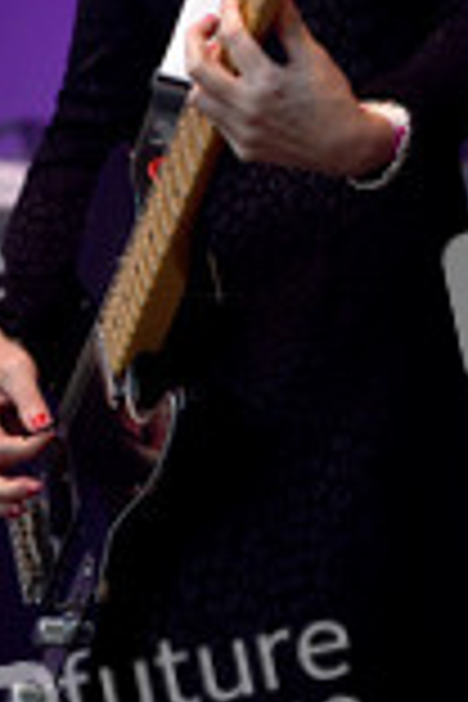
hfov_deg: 2.9
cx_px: 266
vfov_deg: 4.4
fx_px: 9223
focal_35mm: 473
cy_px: 54
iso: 1250
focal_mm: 185
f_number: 3.5
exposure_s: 1/320
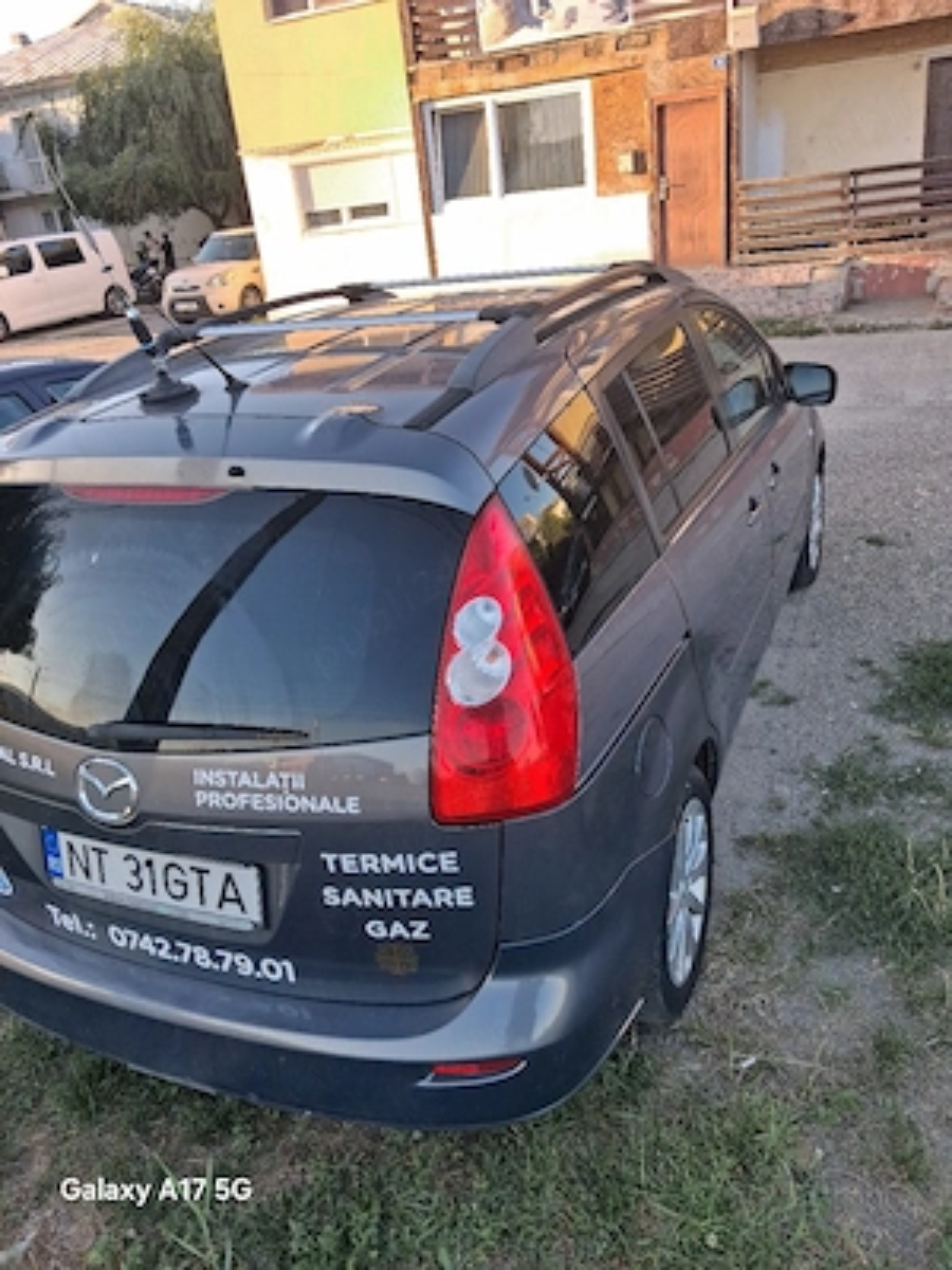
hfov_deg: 51.4
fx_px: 990
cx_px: 476
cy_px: 635
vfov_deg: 65.3
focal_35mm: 27
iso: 25
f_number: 1.8
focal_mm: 4
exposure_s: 1/120
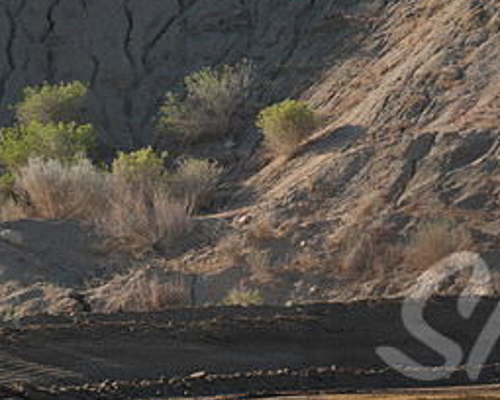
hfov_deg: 4.9
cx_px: 533
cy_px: 366
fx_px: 5845
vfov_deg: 3.9
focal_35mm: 395
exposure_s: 1/250
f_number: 11
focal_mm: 185
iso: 250
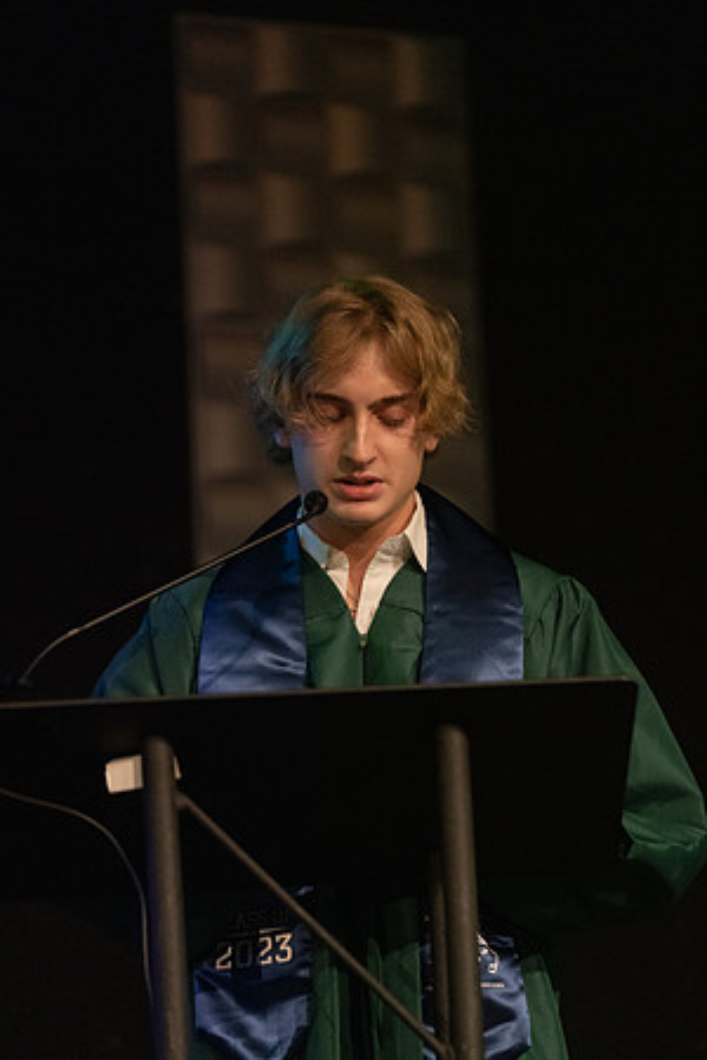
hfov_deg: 8.0
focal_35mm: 171
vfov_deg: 12.0
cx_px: 354
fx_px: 5037
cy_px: 530
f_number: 2.8
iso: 10000
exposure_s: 1/320
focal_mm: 171
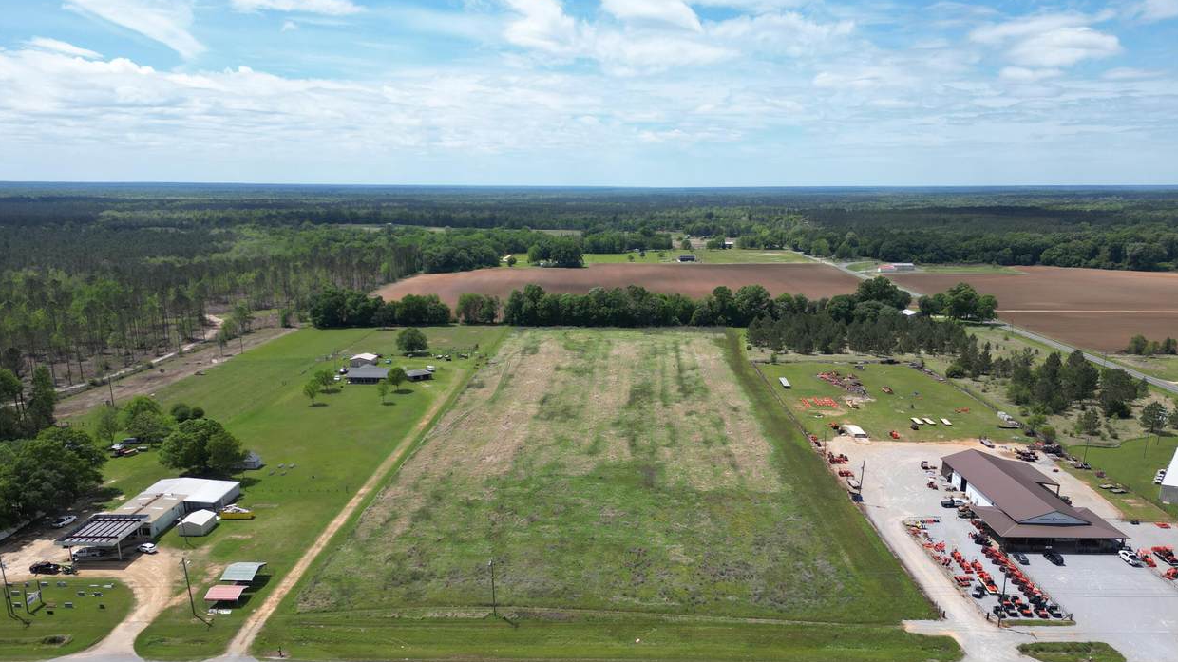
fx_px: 843
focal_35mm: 27
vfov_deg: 42.4
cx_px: 604
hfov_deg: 69.9
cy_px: 430
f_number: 1.7
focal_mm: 6.72
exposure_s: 1/2500
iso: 100
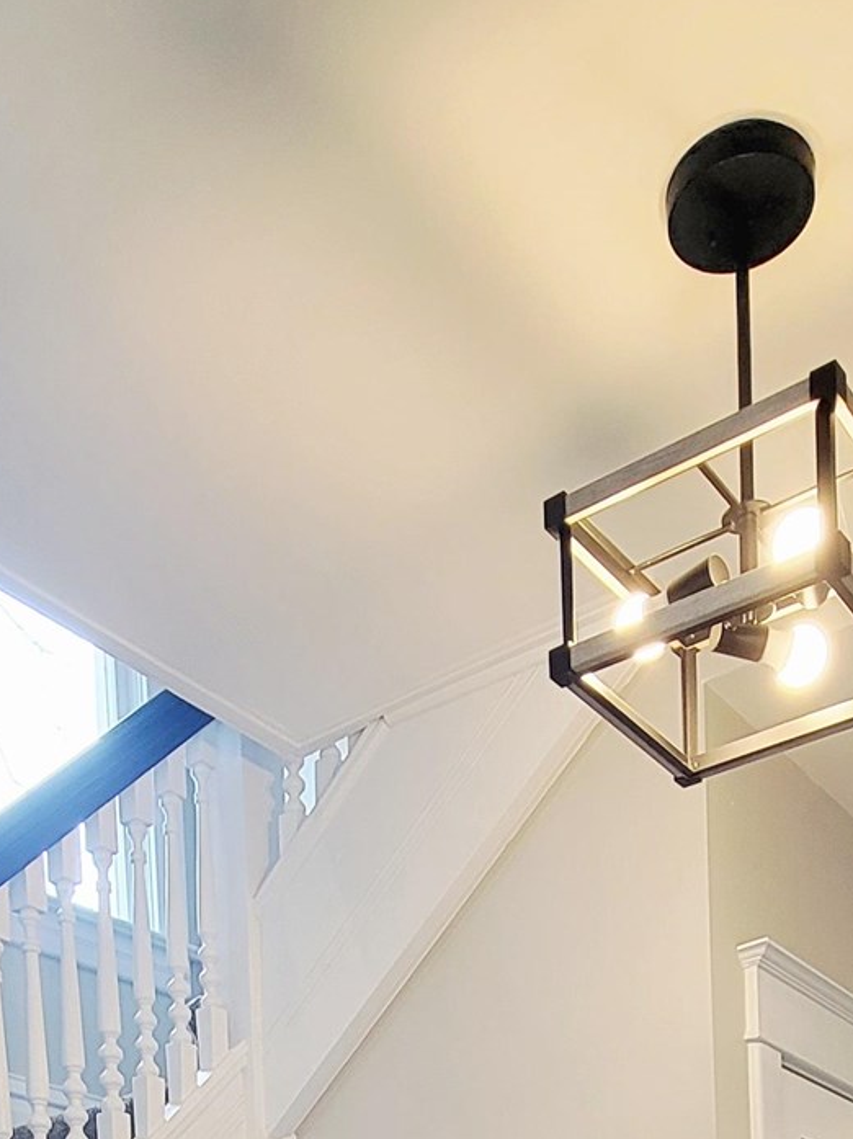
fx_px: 1414
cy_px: 1587
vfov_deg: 30.7
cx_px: 420
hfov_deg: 33.6
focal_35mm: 43
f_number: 2.2
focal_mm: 2.2
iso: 160
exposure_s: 1/60.2
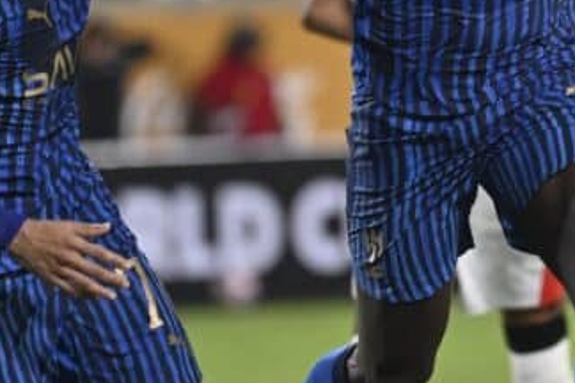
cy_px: -53
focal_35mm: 476
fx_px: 7602
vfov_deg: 2.9
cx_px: 445
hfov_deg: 4.3
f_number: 2.8
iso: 1000
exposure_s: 1/1250
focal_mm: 200
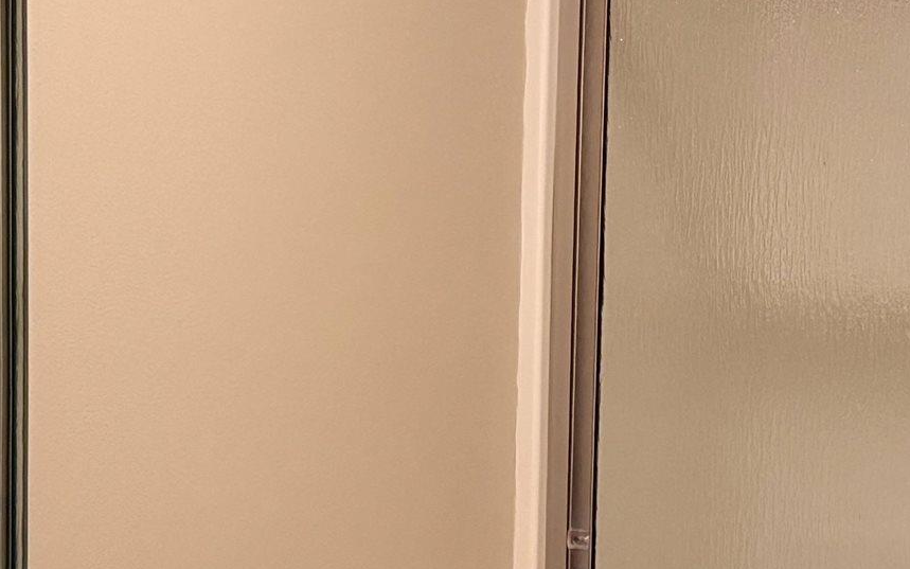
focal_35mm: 91
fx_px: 2257
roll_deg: -1.0
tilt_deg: -3.7
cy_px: 454
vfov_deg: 14.3
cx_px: 743
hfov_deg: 22.5
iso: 800
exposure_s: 1/60
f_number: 1.78
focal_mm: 6.76
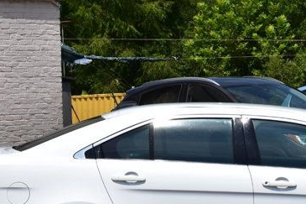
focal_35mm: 160
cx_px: 250
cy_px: 107
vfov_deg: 8.6
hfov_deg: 12.8
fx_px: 1359
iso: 200
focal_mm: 38
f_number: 11
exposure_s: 1/500
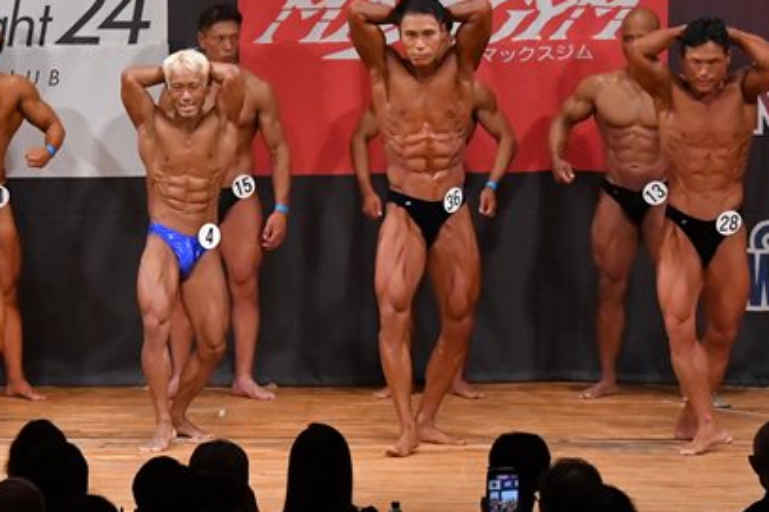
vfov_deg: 5.2
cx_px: 197
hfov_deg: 7.9
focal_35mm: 262
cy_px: 168
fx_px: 5596
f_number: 5.6
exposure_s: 1/400
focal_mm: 92
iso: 6400
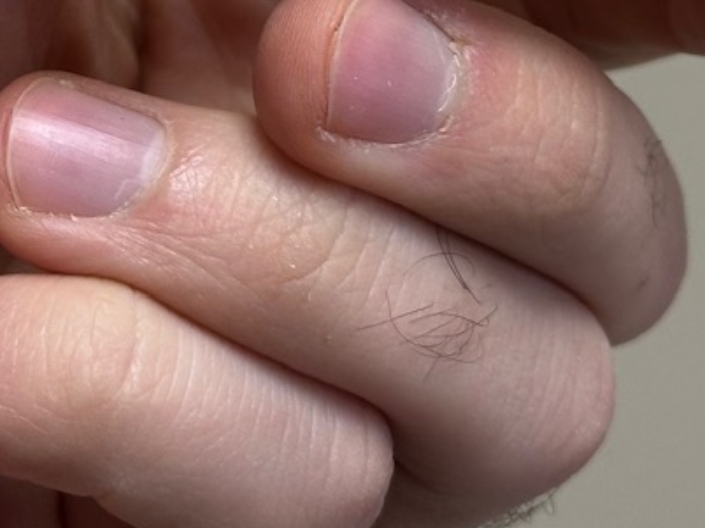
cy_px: -281
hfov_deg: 12.8
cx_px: 68
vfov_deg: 9.4
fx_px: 3114
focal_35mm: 153
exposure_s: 1/100
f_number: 1.78
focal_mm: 6.86
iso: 64
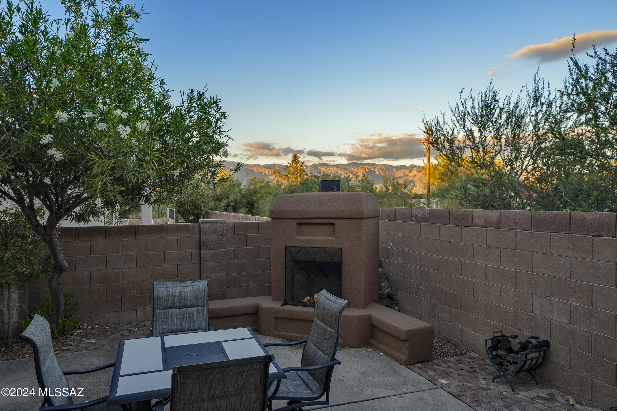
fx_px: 411
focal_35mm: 24
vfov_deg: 53.1
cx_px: 308
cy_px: 206
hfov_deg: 73.8
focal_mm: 24
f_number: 7.1
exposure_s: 1/50
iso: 200
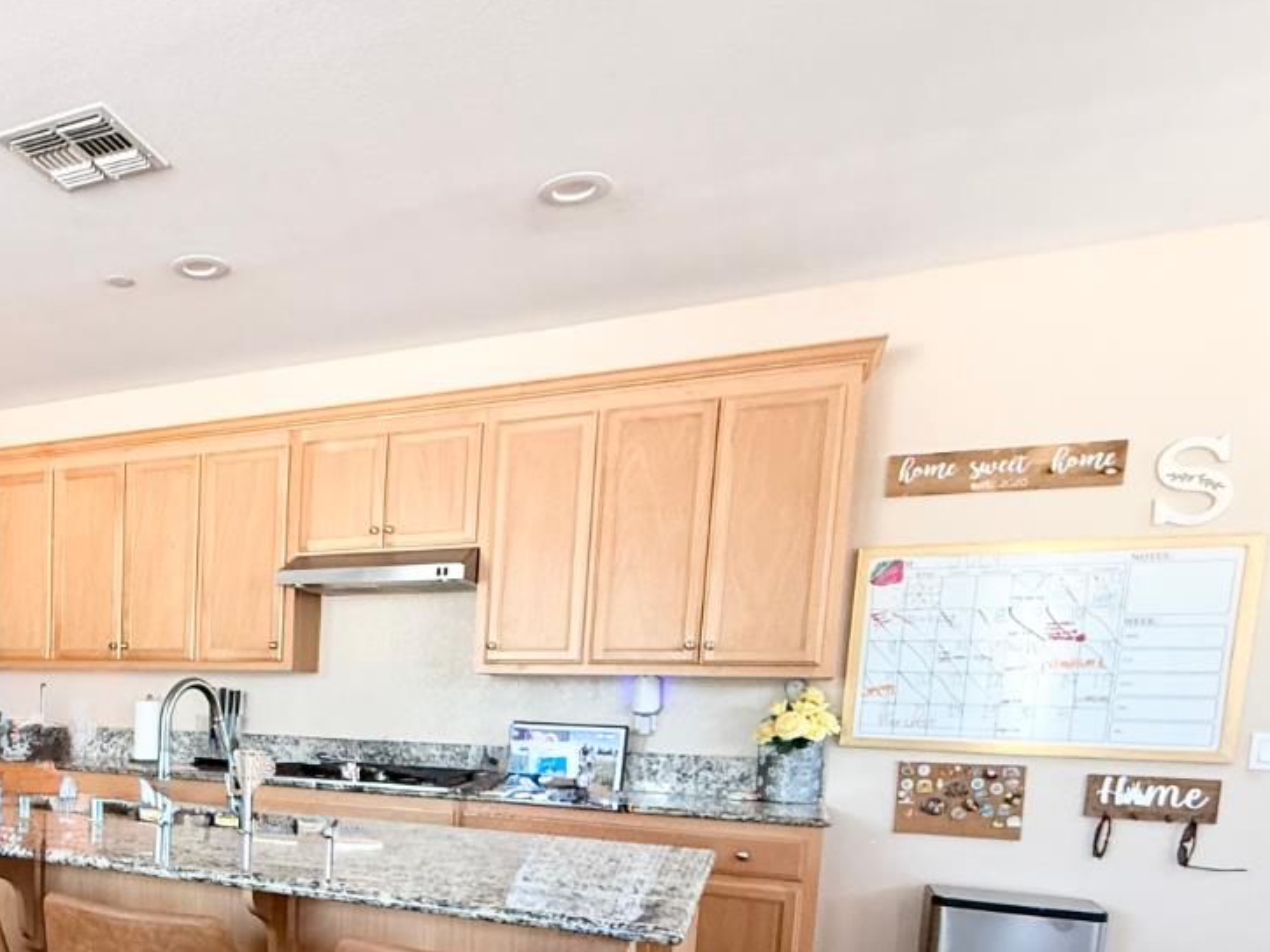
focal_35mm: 29
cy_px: 792
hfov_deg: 53.7
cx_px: 121
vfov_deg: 45.2
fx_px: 1064
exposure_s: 1/60
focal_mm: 2.22
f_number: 2.2
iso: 400
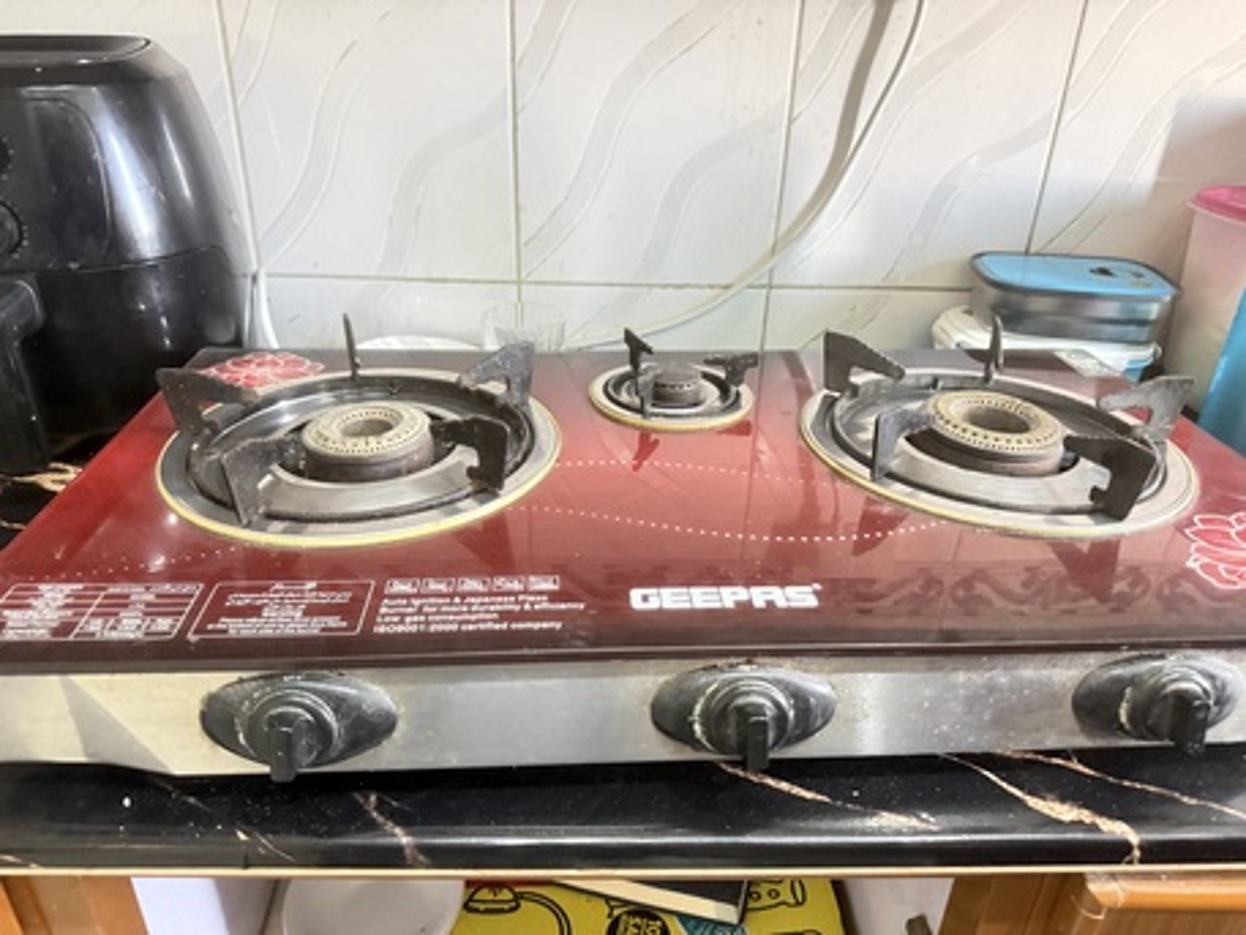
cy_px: 468
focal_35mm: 24
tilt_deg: -27.3
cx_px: 623
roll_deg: -1.4
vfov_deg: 56.8
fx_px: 864
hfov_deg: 71.6
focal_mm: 6.76
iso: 1600
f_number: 1.78
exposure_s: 1/30
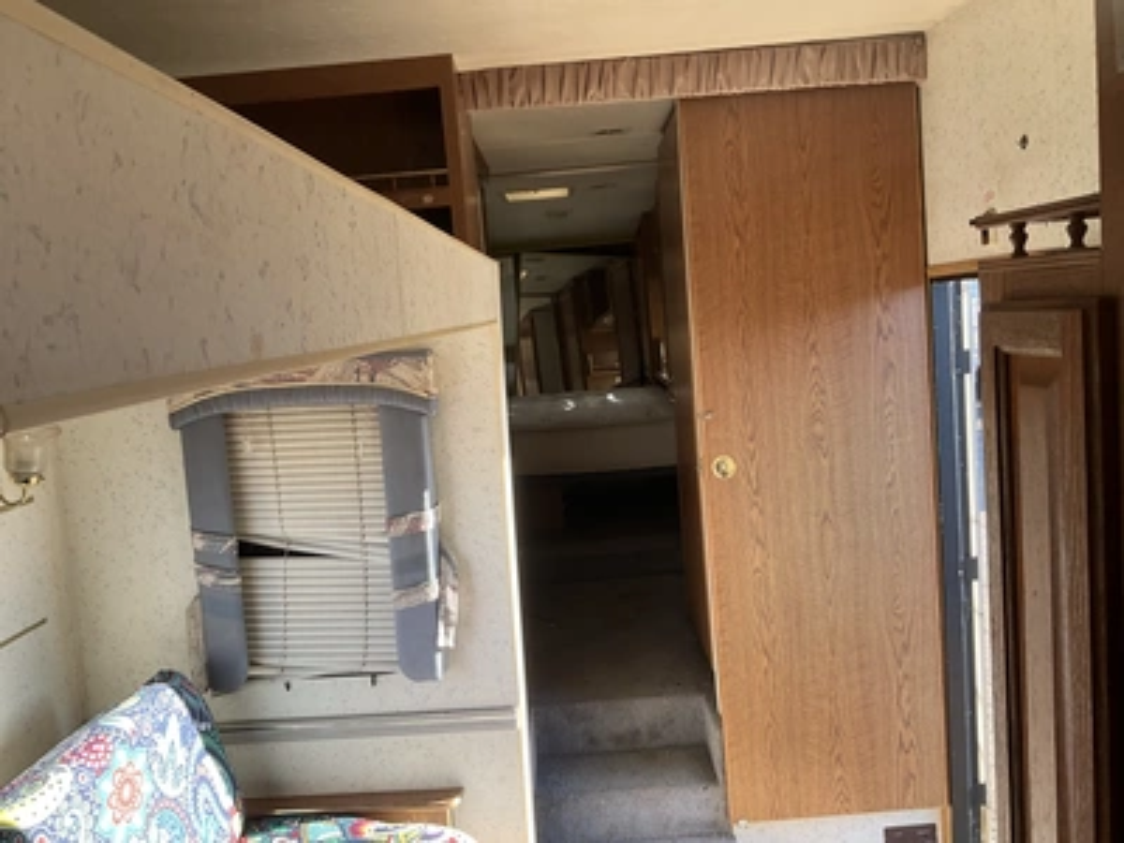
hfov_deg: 61.7
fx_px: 942
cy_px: 422
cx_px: 562
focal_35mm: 29
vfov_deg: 48.2
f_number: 1.8
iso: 32
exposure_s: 1/122
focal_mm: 3
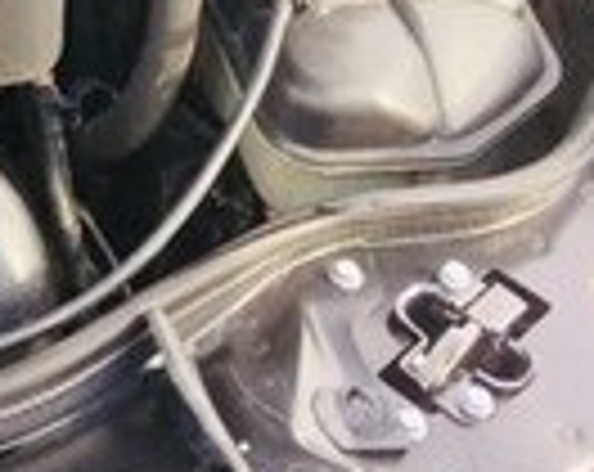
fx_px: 2491
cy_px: -155
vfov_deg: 10.6
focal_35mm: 142
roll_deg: +1.0
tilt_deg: -32.6
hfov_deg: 11.8
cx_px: -670
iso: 32
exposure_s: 1/124
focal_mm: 4.15
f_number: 2.2
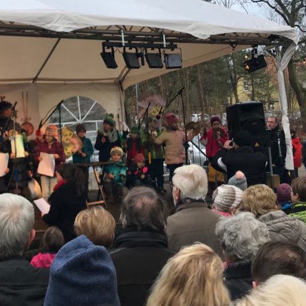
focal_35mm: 57
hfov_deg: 29.9
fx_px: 570
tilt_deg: +3.2
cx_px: 107
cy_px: 79
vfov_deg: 29.6
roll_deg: +3.7
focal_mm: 3.99
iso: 20
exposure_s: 1/117
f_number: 1.8
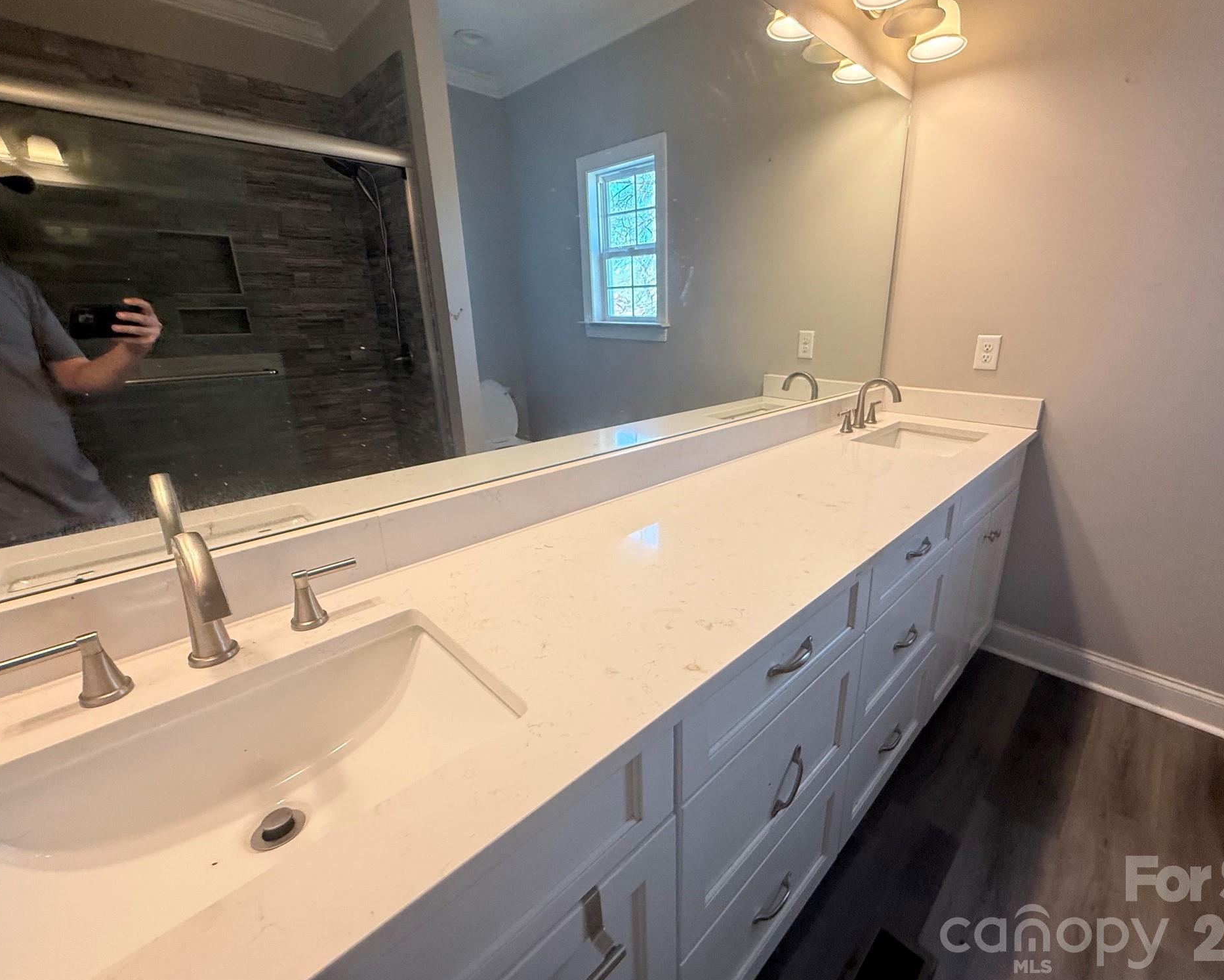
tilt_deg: -21.7
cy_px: 480
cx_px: 663
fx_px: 543
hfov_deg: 96.6
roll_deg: +1.3
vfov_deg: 84.0
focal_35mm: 15
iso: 160
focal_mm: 2.22
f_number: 2.2
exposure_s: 1/120
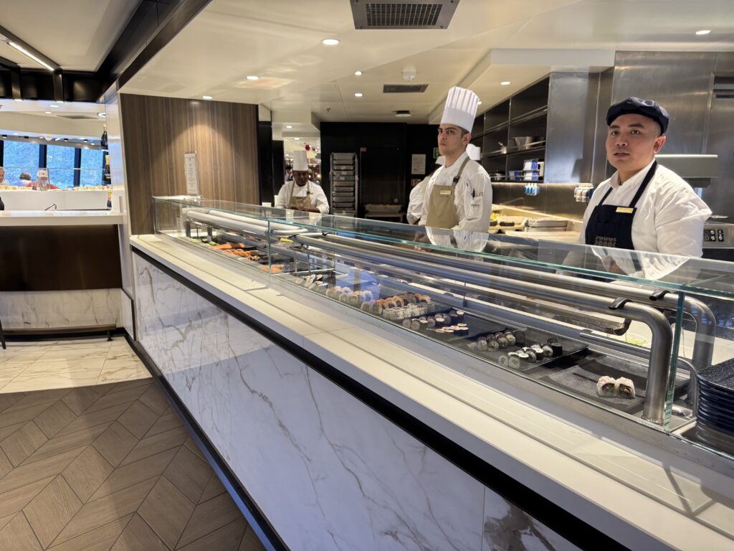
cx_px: 367
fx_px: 509
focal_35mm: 24
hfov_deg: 71.6
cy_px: 276
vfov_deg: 56.8
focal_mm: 6.76
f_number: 1.78
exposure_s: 1/83
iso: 200
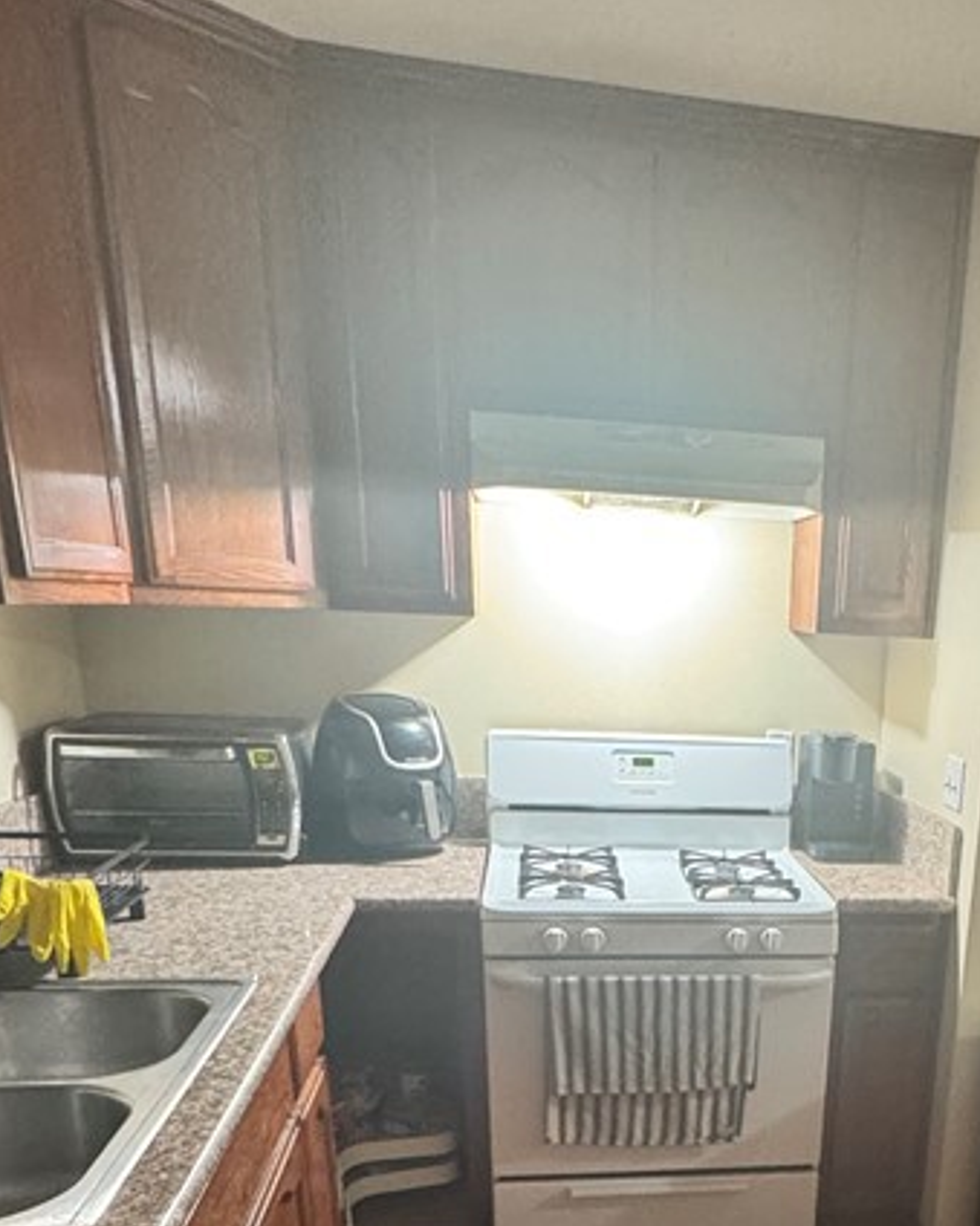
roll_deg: -2.2
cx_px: 781
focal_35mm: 33
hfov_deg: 42.6
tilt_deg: -21.3
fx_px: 1197
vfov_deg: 49.6
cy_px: 1053
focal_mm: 2.22
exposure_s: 1/60
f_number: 2.2
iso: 500
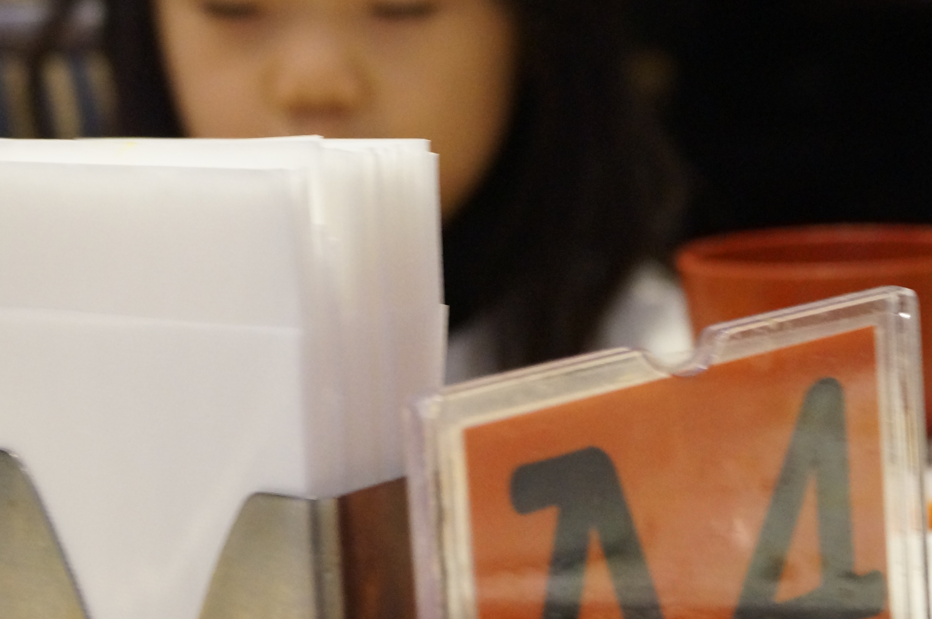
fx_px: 2638
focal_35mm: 102
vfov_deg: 13.3
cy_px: 133
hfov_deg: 20.0
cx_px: 423
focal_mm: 40
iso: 2500
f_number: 5.6
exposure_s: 1/80
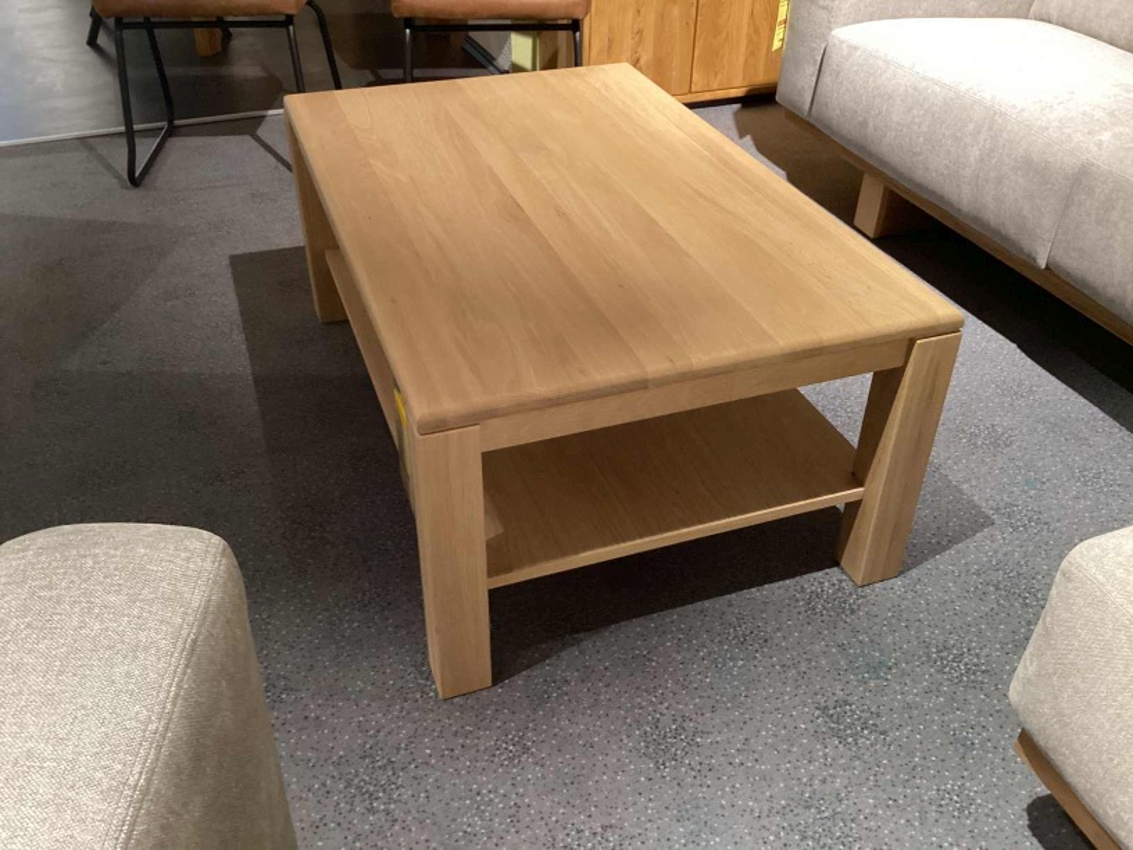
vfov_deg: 45.4
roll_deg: -0.8
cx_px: 566
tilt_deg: -36.1
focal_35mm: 31
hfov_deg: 58.4
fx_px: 1015
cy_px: 425
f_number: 2.4
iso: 320
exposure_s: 1/33
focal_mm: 3.3
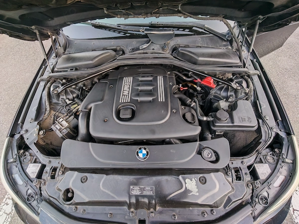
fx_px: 138
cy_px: 112
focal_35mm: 16
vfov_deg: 78.1
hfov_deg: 94.5
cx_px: 150
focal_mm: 1.96
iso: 250
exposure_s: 1/50
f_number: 2.2
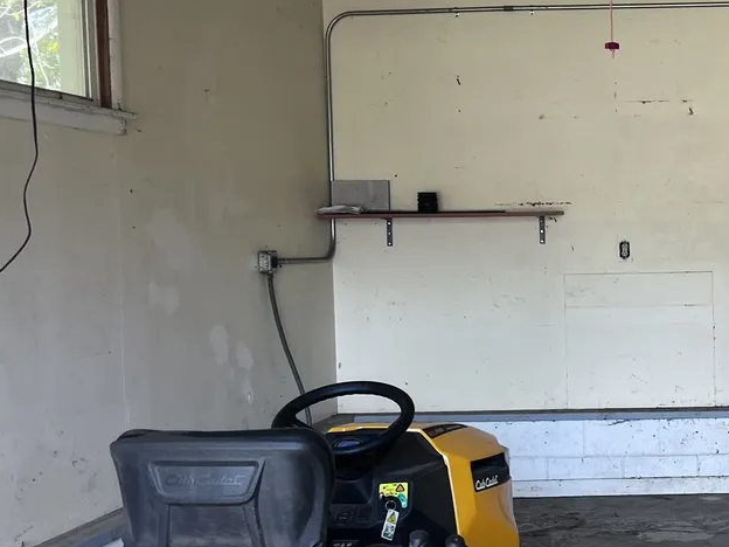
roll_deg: +1.9
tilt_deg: -3.8
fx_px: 1264
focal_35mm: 60
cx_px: 707
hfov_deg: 30.2
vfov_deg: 24.4
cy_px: 305
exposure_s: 1/121
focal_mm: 5.7
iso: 64
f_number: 1.5
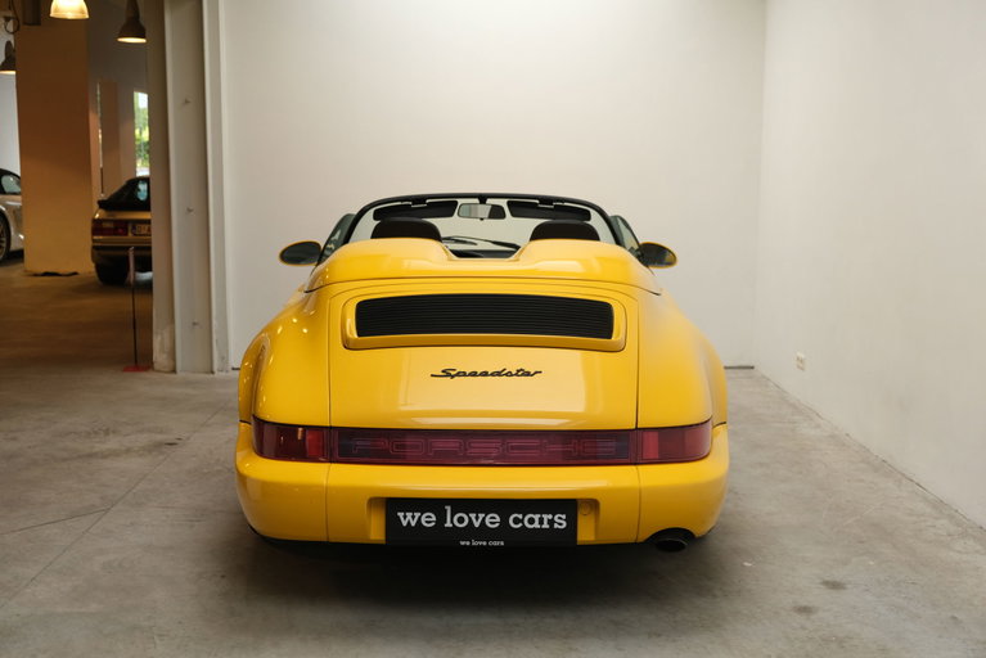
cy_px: 329
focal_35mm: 43
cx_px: 493
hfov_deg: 45.4
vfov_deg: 31.2
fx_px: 1178
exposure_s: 1/160
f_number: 3.2
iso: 640
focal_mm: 28.9
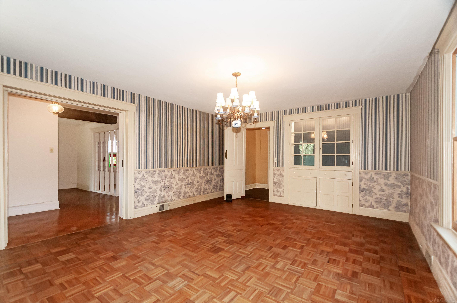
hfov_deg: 100.5
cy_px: 152
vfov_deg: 77.2
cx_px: 228
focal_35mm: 15
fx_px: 190
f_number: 4
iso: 1600
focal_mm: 10
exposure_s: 1/60
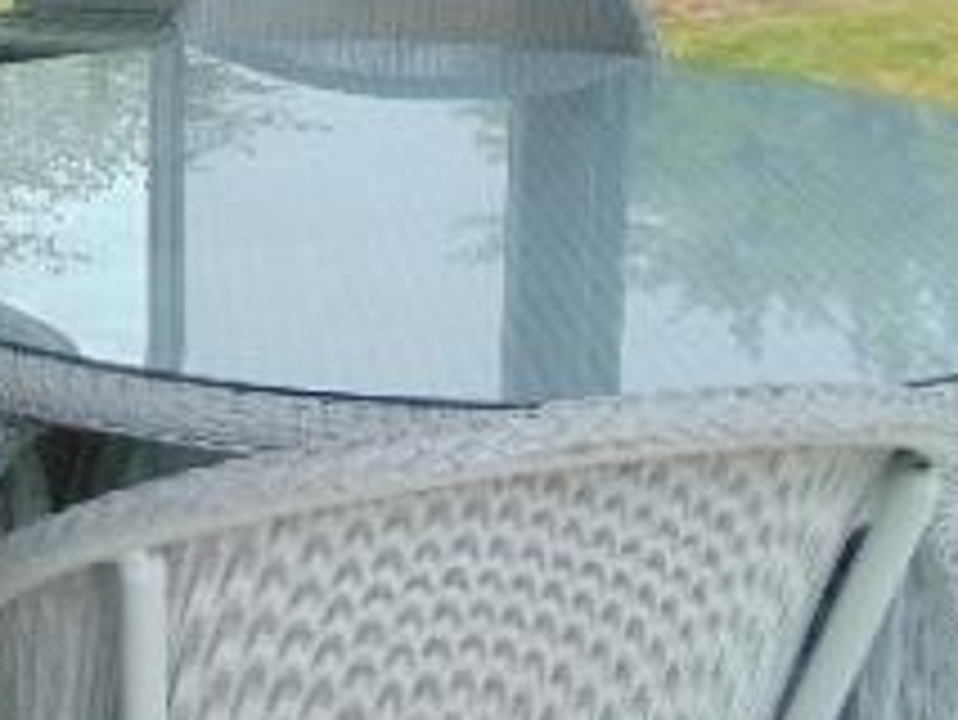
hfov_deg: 24.4
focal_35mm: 75
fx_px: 2077
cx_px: -63
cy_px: 58
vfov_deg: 19.3
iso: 80
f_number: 3
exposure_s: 1/400
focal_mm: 4.5
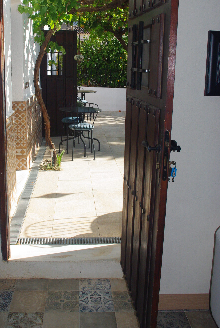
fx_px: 356
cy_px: 122
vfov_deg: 49.0
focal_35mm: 39
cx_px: 80
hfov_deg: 34.1
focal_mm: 20
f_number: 13
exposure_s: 1/180
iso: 400
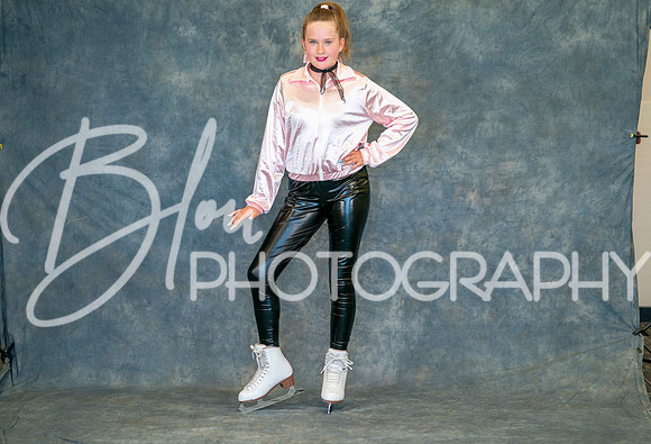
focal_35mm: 92
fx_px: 1682
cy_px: 206
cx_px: 343
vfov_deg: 15.0
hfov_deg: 21.9
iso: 400
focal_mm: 85
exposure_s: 1/250
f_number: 1.6
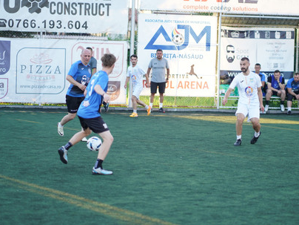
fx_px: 872
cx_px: 182
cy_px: 120
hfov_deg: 19.4
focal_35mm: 101
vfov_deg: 14.6
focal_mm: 85
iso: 800
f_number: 1.8
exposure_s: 1/1600
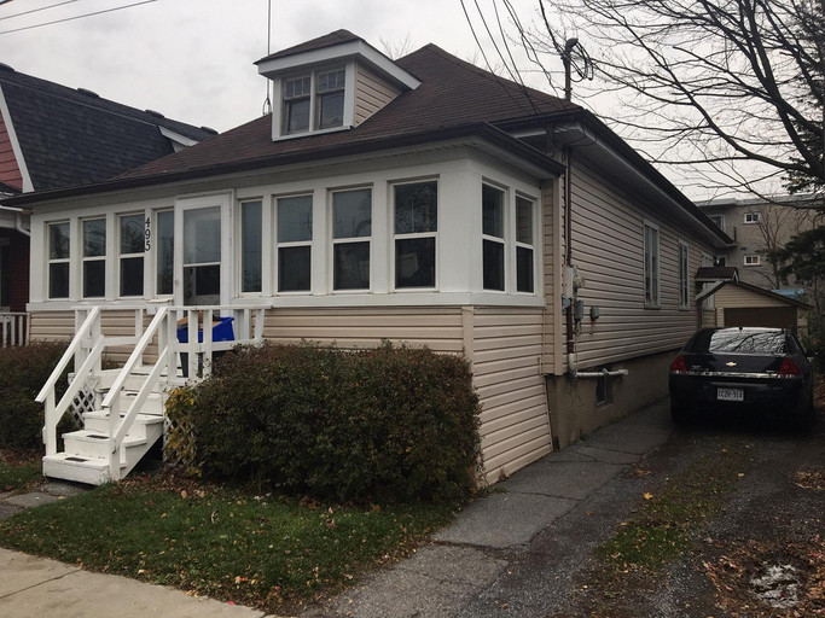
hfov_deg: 61.7
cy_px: 309
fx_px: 691
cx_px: 412
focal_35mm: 29
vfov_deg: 48.2
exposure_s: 1/304
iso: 25
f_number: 2.2
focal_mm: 4.15
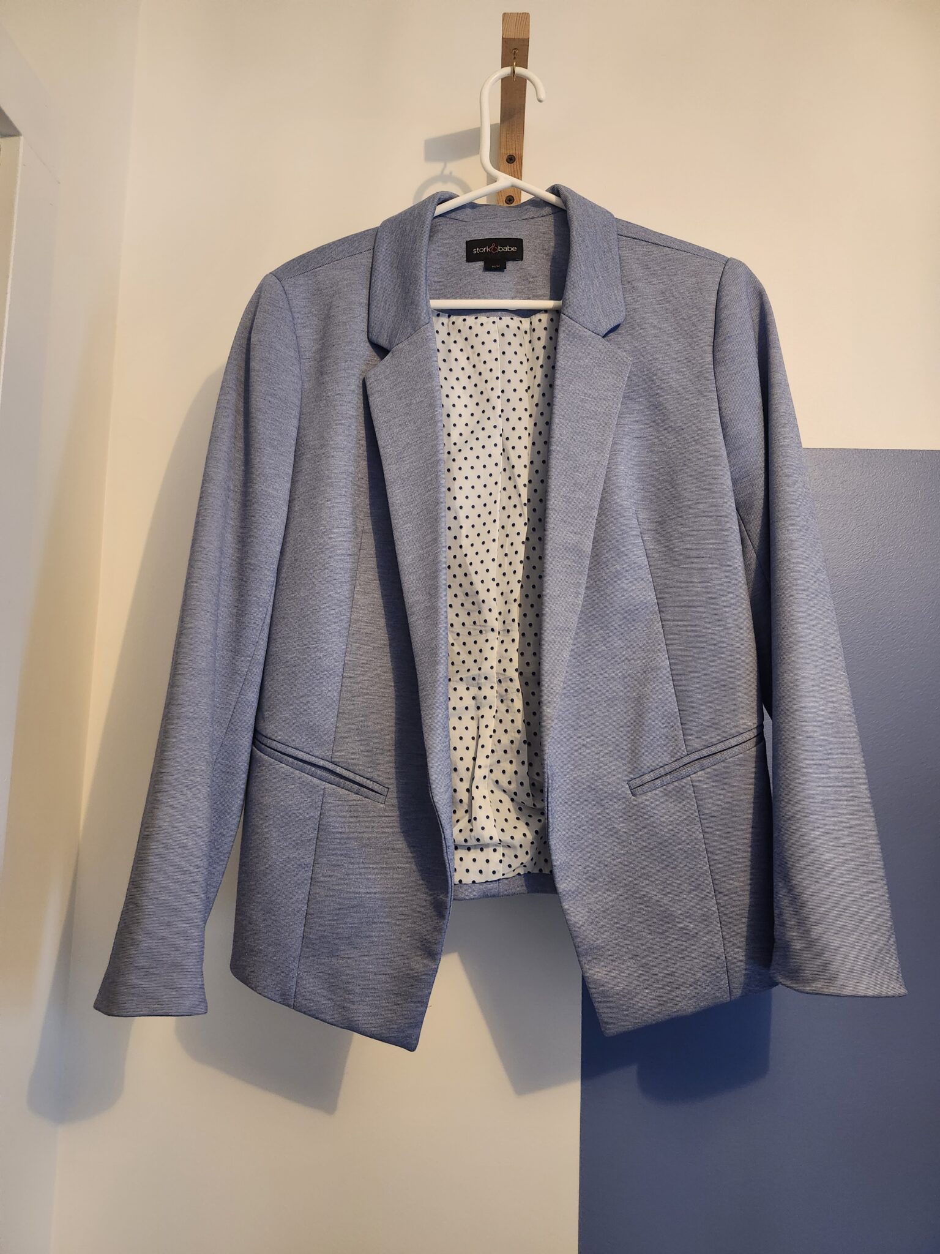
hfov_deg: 58.9
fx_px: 833
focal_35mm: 23
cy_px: 627
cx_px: 470
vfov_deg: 73.9
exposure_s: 1/60
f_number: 1.8
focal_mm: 5.54
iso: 800
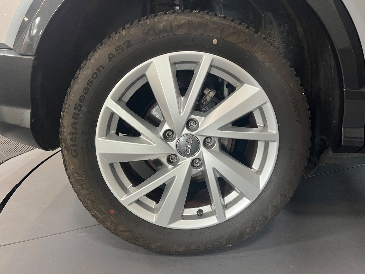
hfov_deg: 67.3
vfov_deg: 53.1
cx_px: 182
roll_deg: +0.5
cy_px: 137
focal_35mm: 26
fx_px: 274
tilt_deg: -13.7
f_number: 1.6
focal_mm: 5.1
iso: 200
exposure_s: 1/50
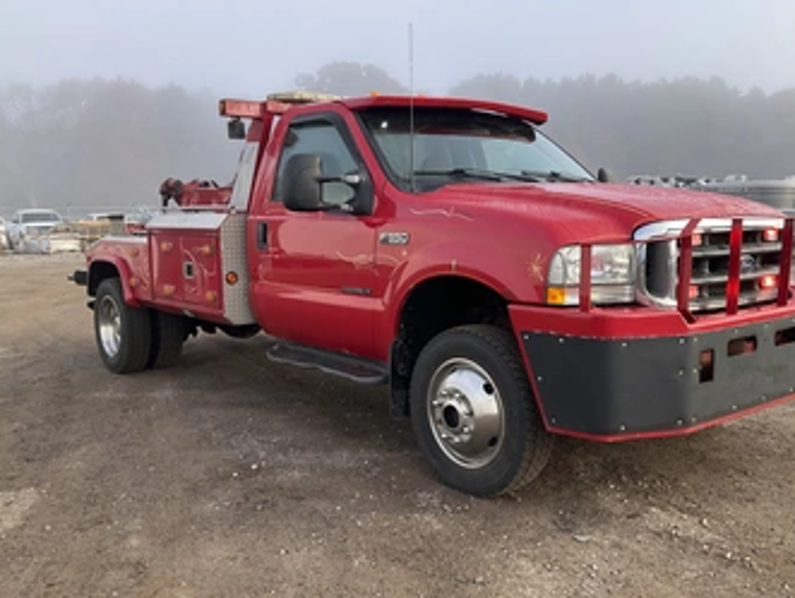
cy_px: 312
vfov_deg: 40.8
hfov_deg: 52.3
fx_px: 805
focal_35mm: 35
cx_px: 466
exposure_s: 1/435
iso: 25
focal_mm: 3
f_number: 1.8
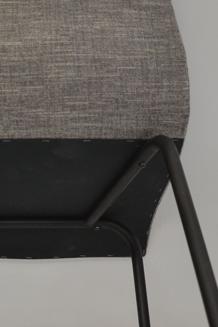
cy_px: 283
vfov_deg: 28.7
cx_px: 6
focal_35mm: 68
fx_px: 618
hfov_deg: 19.5
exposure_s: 1/80
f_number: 4.5
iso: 400
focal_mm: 18
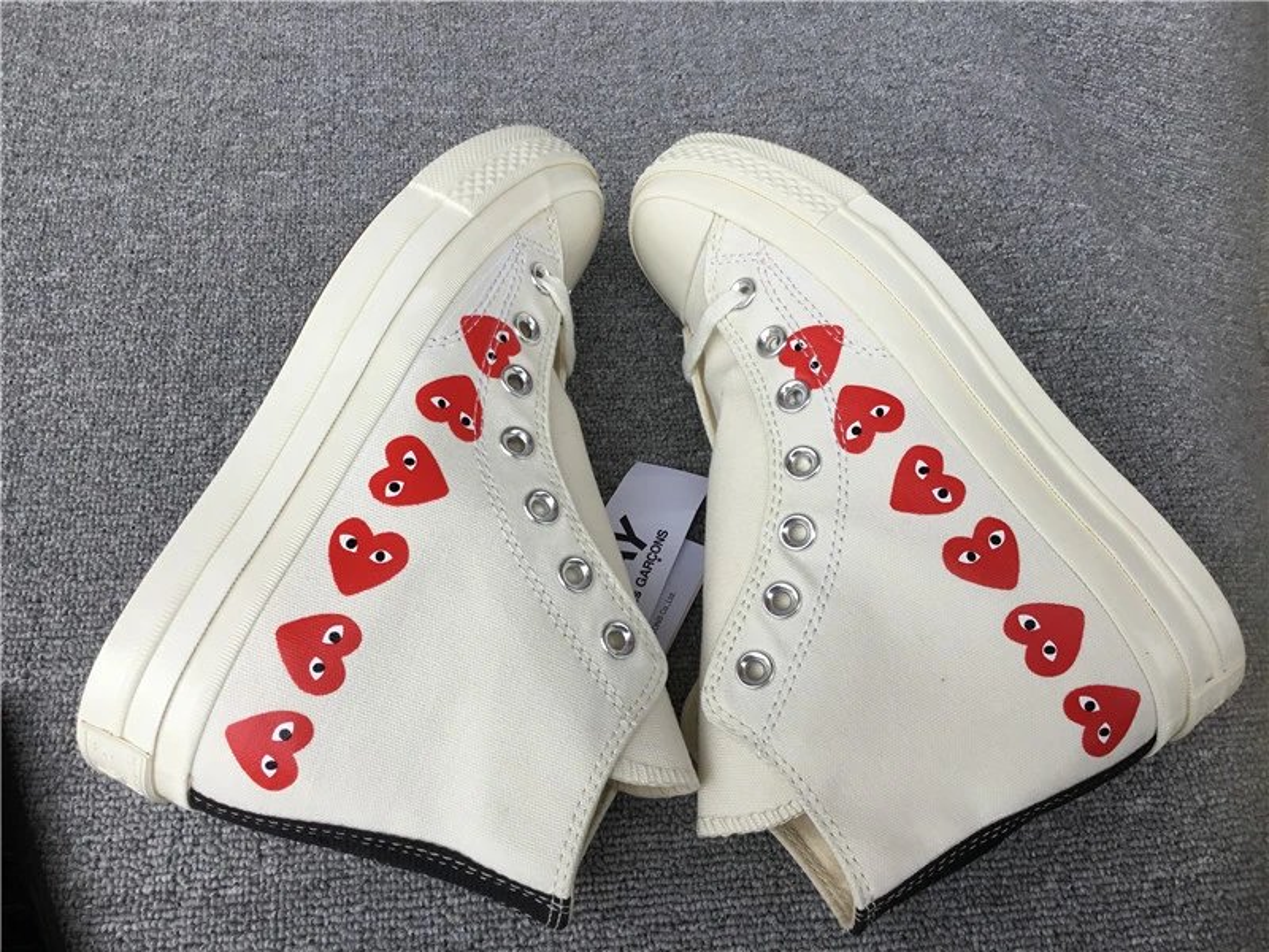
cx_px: 634
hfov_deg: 58.4
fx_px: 1136
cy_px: 476
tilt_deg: -55.7
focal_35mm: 31
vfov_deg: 45.4
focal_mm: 3.3
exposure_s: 1/103
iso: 25
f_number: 2.4
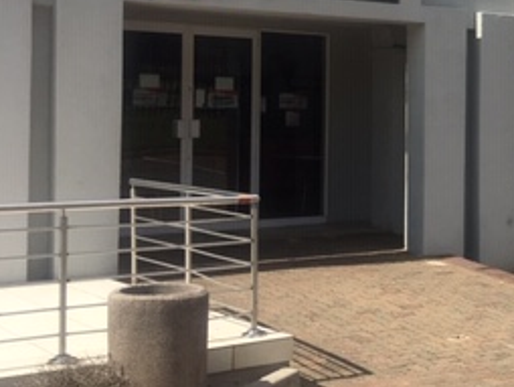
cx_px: 635
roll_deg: -0.6
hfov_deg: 24.0
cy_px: 111
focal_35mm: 73
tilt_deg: -0.6
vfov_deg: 20.1
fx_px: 1085
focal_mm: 4.15
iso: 25
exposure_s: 1/2024
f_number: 2.2
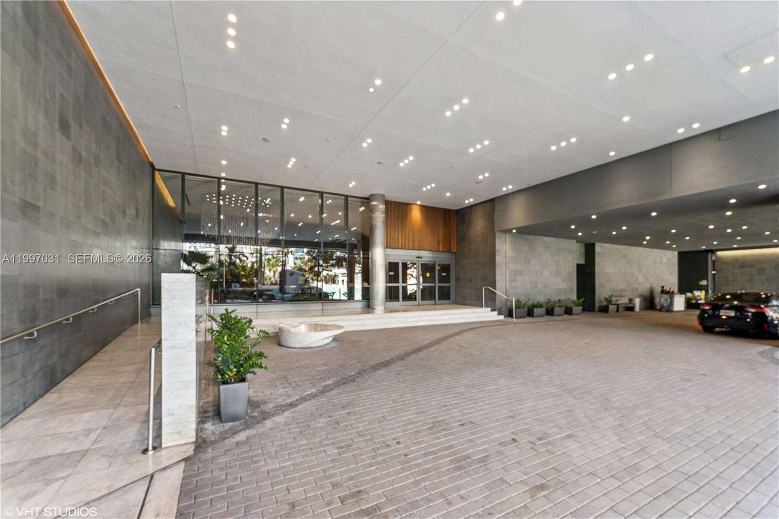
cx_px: 390
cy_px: 260
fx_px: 318
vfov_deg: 78.4
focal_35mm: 15
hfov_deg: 101.5
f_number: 10
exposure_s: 1/10
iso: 320
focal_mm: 14.7
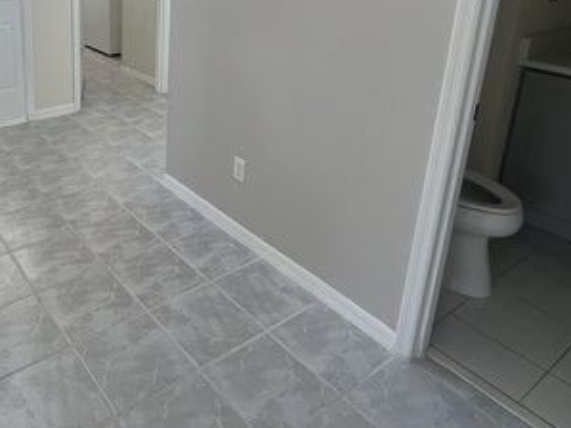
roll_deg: -0.3
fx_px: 478
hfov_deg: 58.6
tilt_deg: -14.5
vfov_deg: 45.2
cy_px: 71
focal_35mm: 29
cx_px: 146
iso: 50
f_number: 1.8
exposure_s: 1/120
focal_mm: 1.57
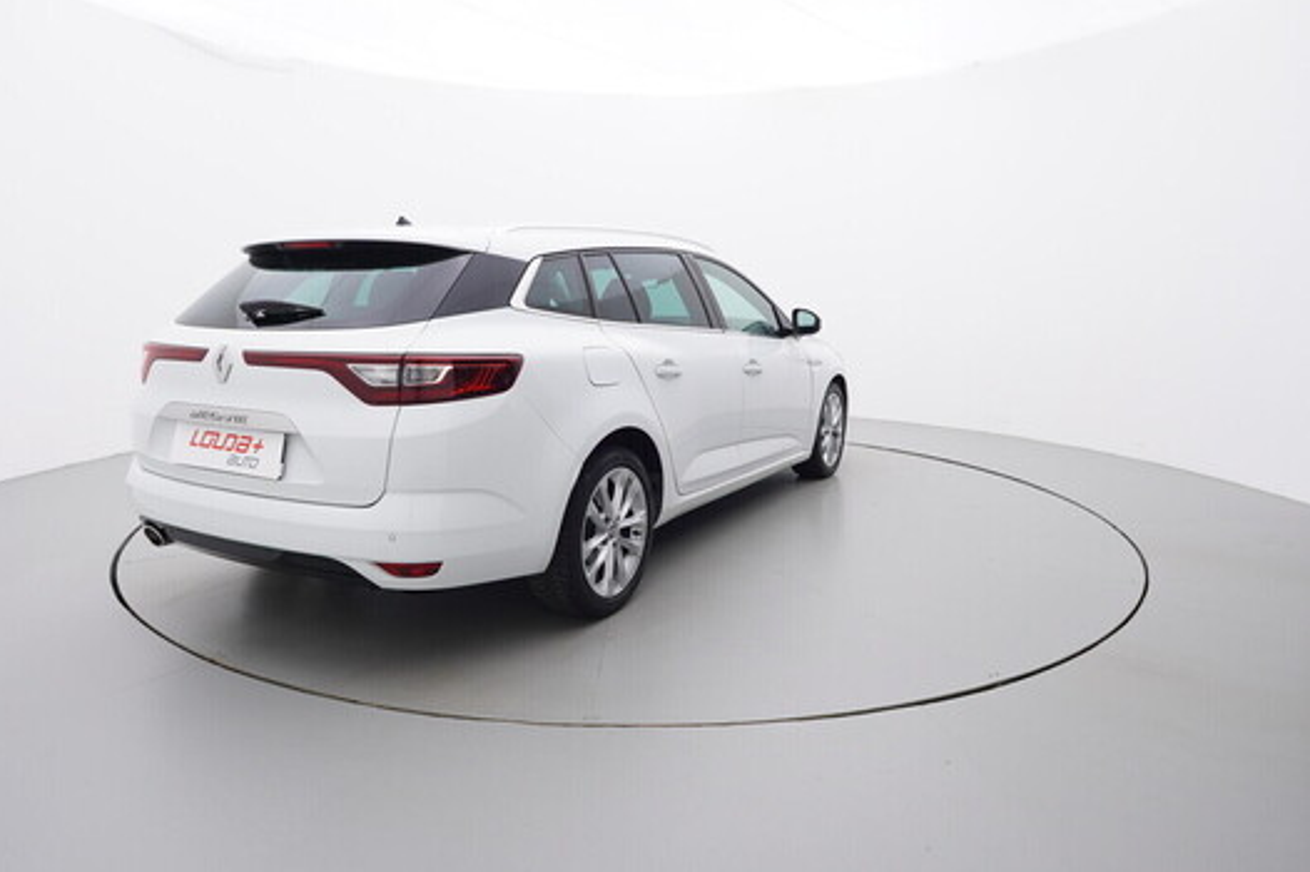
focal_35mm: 24
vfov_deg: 54.0
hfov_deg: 74.9
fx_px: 855
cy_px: 417
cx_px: 629
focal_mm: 15
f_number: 5
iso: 200
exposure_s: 1/80
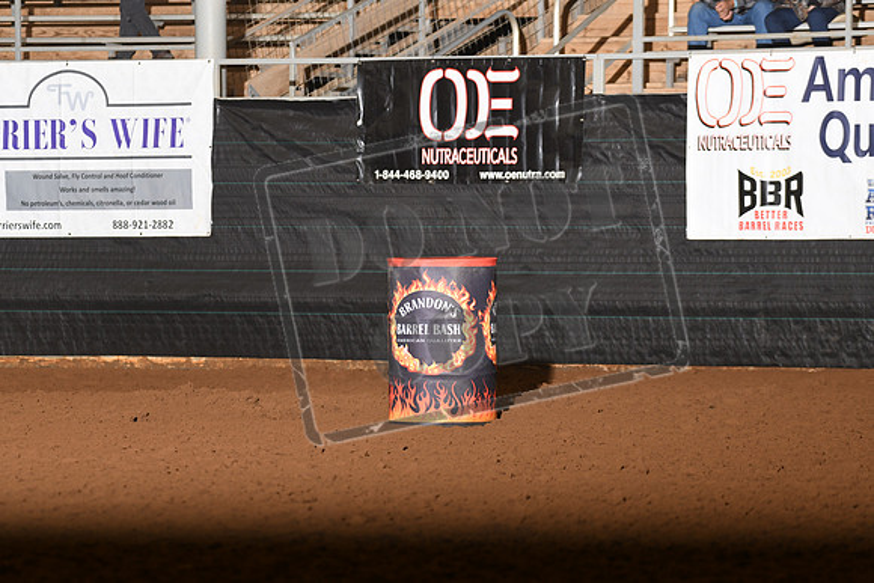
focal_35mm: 220
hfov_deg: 9.4
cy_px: 292
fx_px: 5342
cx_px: 437
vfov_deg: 6.2
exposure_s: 1/250
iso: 1000
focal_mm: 220
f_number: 5.6
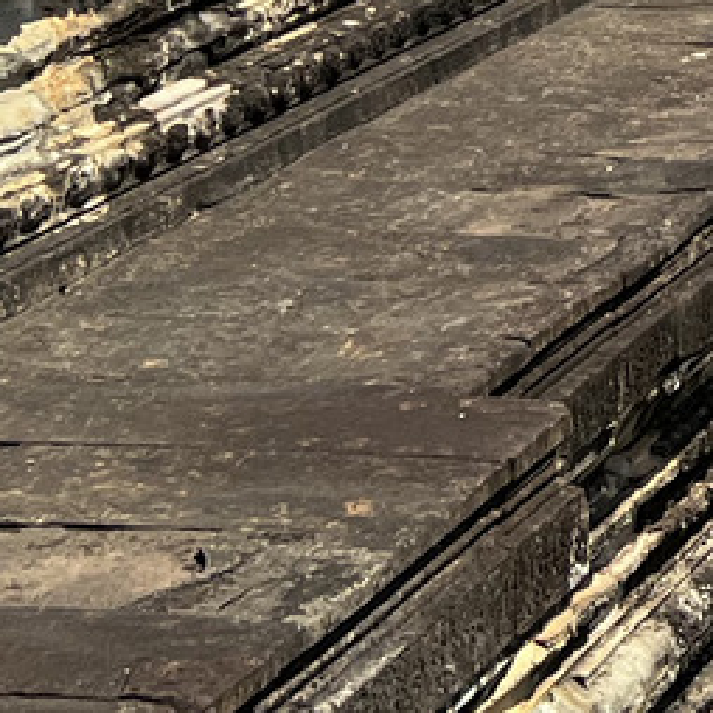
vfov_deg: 11.1
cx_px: 1415
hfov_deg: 11.0
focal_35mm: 145
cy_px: -643
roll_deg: +1.4
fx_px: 3379
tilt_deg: -1.4
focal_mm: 5.7
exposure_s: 1/3571
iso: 50
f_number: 1.5
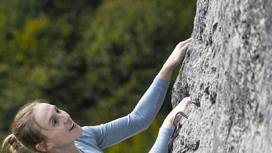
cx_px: -161
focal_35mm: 322
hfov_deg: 6.6
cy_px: 231
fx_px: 2322
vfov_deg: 3.8
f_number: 2.8
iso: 200
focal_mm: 84
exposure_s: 1/800
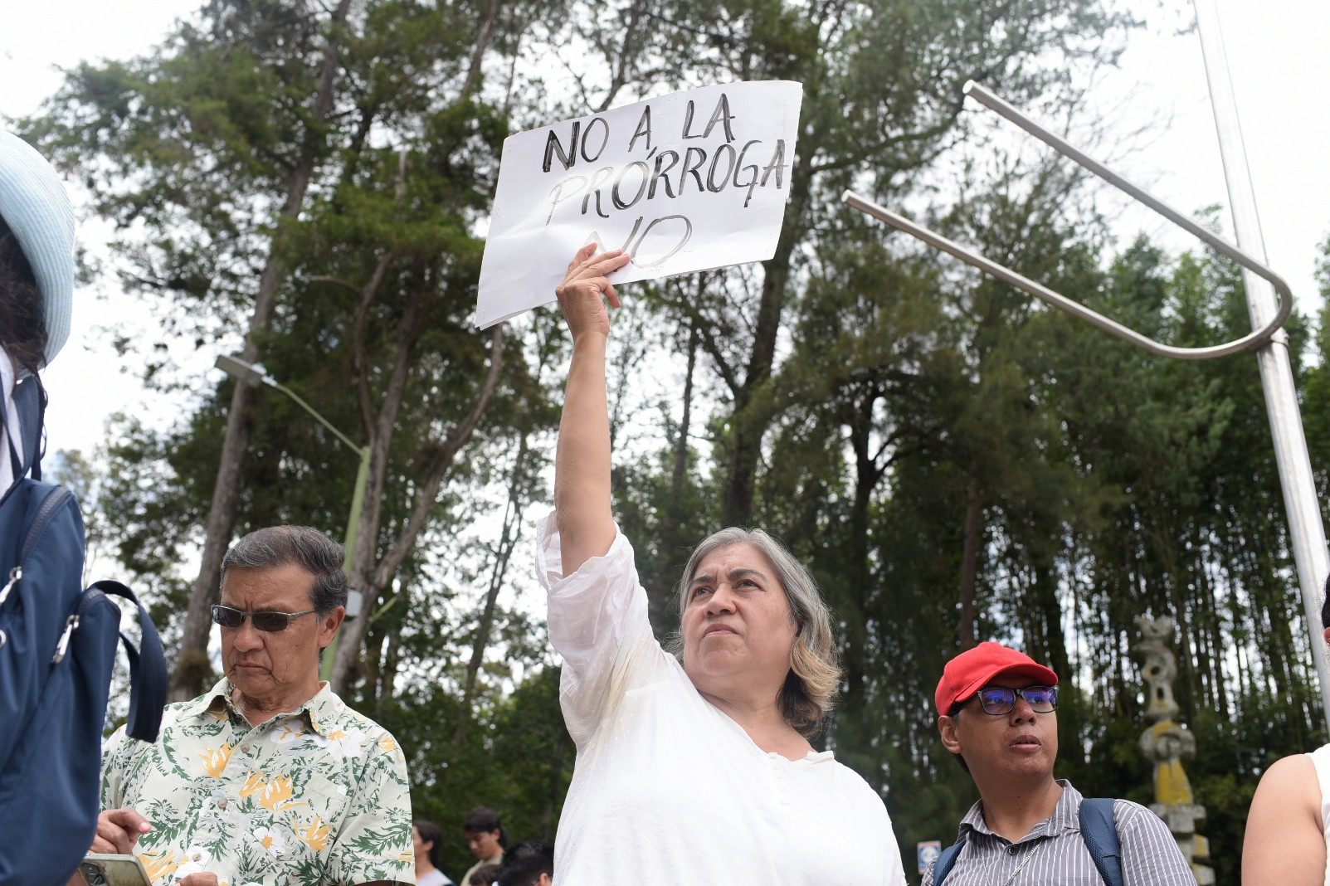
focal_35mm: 35
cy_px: 443
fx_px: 1293
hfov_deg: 54.4
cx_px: 665
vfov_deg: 37.8
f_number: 4.5
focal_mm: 35
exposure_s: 1/250
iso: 100
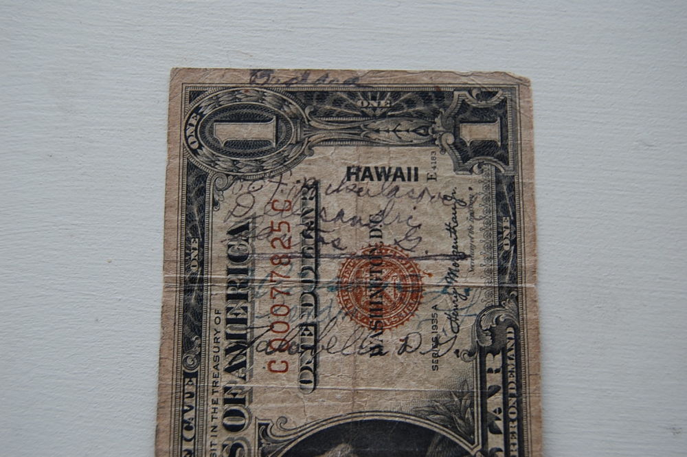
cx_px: 344
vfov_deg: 28.0
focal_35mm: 48
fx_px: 915
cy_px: 228
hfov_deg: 41.1
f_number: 5.6
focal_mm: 32
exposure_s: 1/125
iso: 200
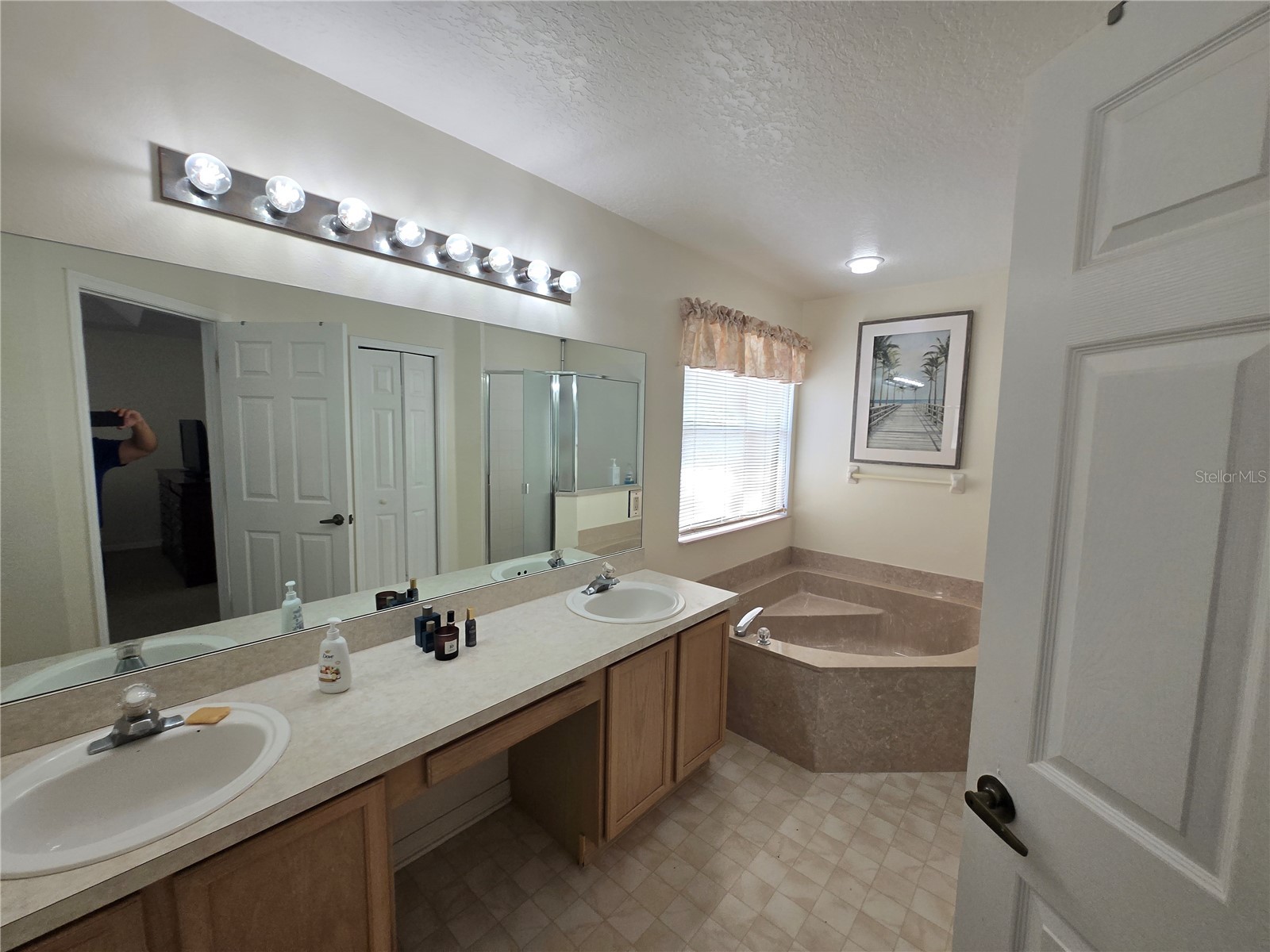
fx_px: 477
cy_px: 476
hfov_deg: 106.2
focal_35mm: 13
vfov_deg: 89.9
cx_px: 635
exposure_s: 1/120
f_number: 2.2
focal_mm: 1.7
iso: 40
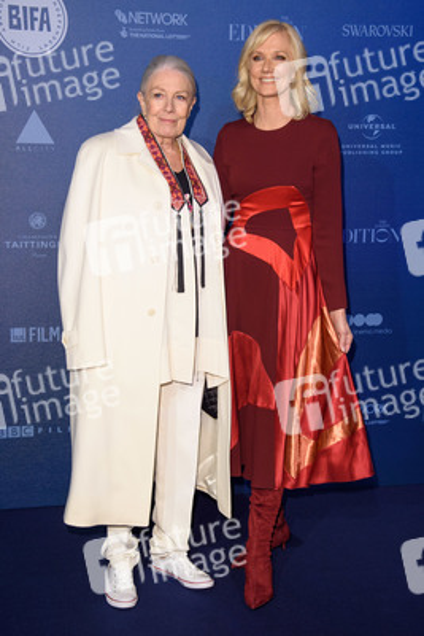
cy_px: 318
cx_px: 212
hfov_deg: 26.0
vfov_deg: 38.2
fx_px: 918
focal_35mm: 52
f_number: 5.6
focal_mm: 52
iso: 800
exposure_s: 1/250
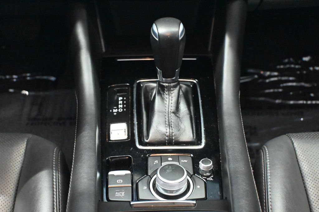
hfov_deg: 37.9
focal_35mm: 52
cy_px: 106
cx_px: 160
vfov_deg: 25.7
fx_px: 465
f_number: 5.3
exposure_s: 1/20
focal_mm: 35
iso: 12800
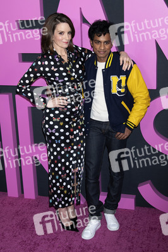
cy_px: 126
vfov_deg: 50.7
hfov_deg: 35.0
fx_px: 266
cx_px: 84
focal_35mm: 38
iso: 400
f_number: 5.6
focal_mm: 38
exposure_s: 1/200
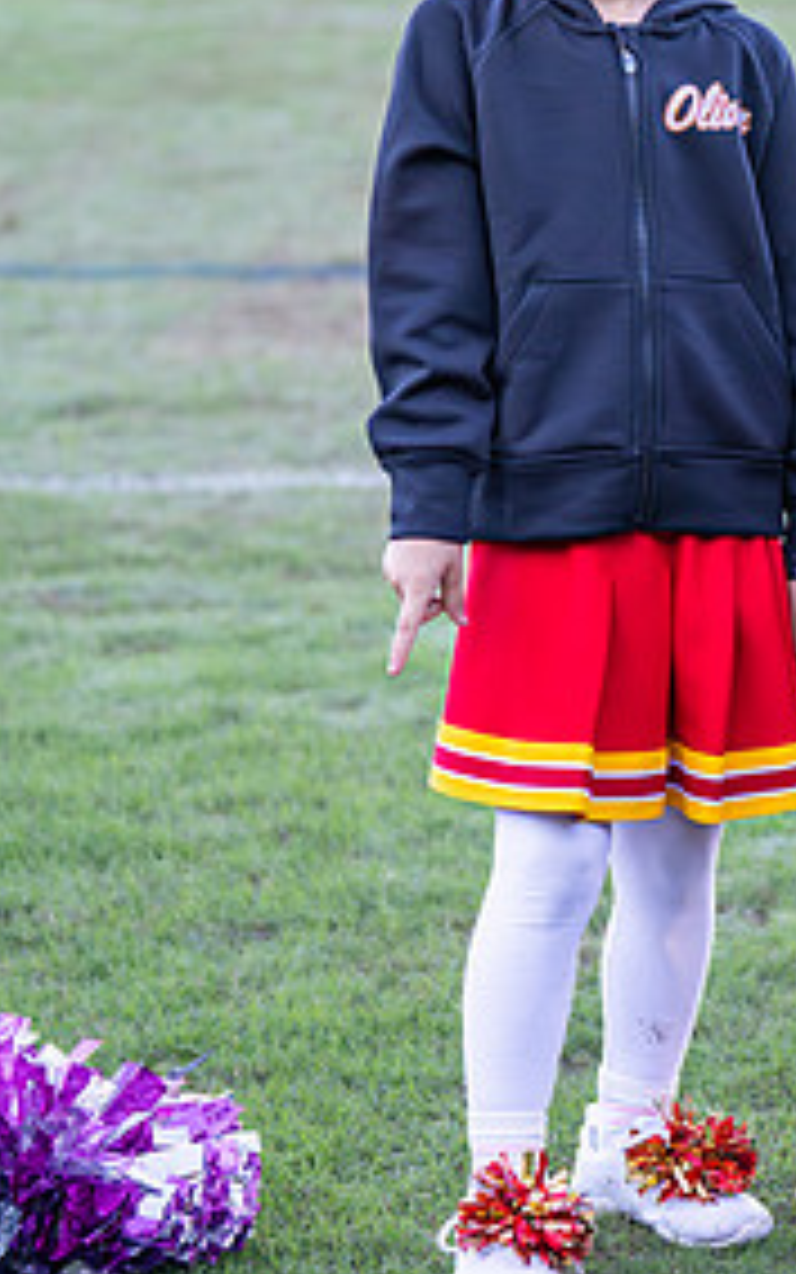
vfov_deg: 11.8
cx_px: 1104
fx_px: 6175
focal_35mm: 178
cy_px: 458
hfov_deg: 7.3
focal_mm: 70
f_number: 2.8
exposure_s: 1/1600
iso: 1600
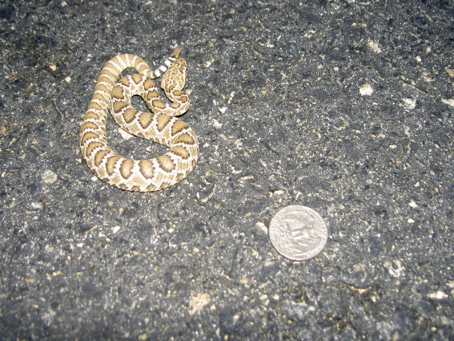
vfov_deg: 32.9
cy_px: 172
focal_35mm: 44
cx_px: 207
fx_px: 577
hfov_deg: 42.9
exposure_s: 1/60
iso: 100
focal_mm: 8
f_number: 2.8
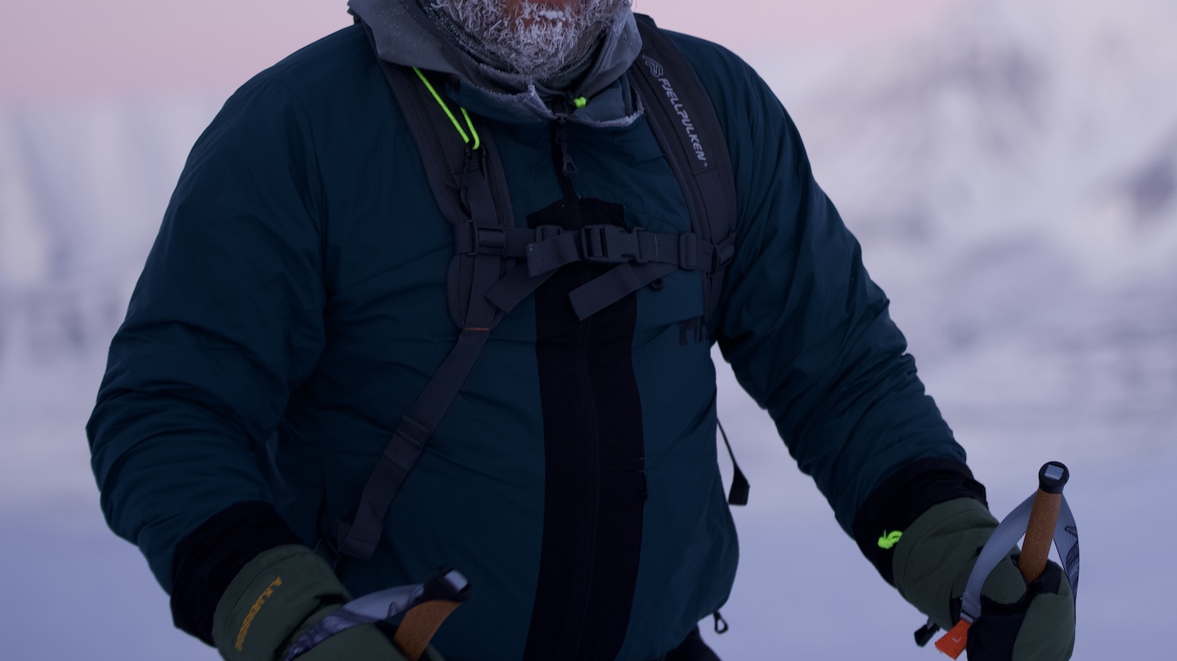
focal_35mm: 145
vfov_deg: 8.3
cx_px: 817
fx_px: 4525
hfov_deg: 14.8
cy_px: 76
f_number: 2.8
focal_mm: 83
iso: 500
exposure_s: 1/320
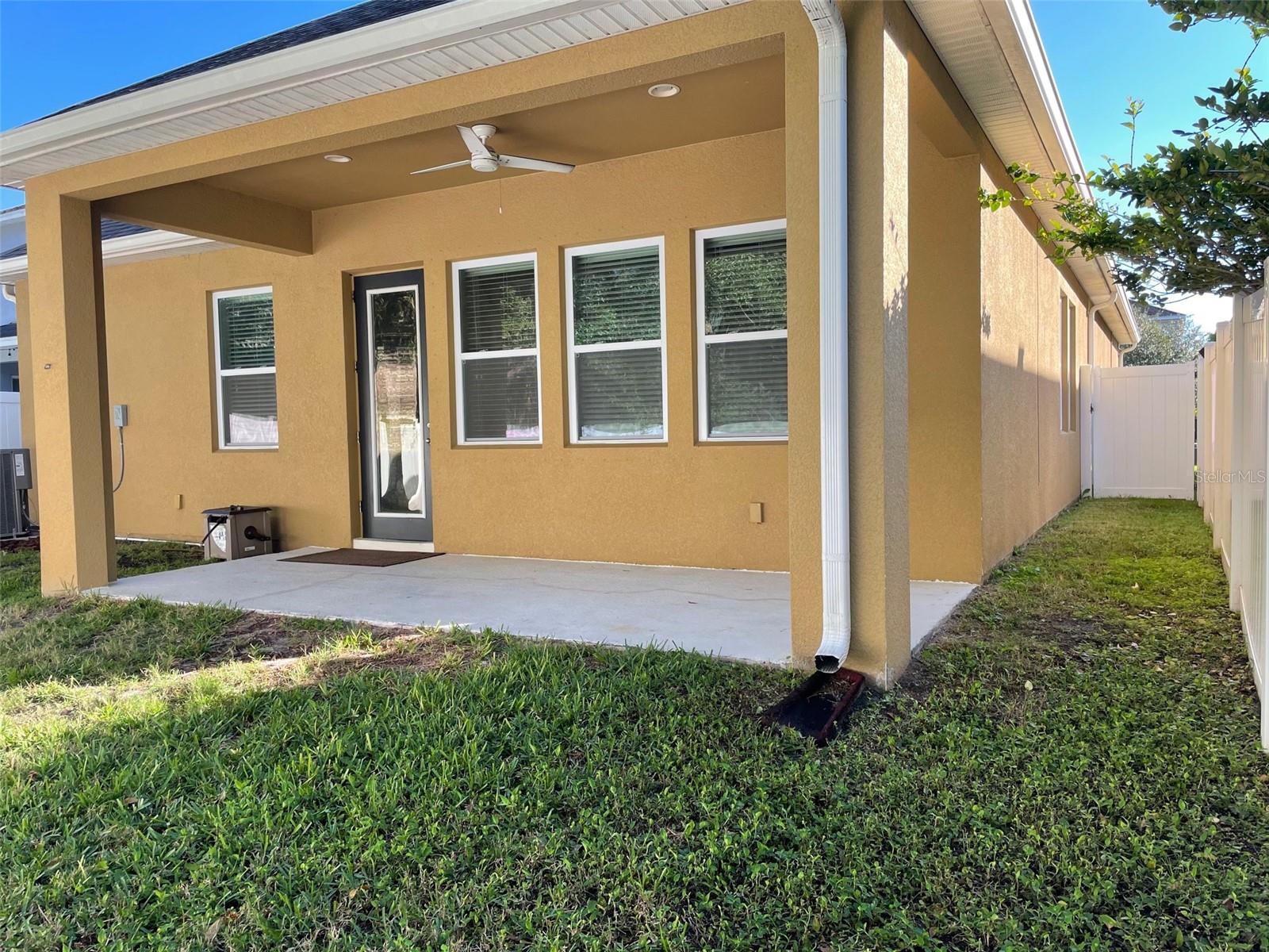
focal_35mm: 26
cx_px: 634
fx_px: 953
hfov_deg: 67.3
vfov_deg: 53.1
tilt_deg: -1.8
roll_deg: +2.0
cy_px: 476
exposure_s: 1/355
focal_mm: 4.2
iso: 32
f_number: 1.6
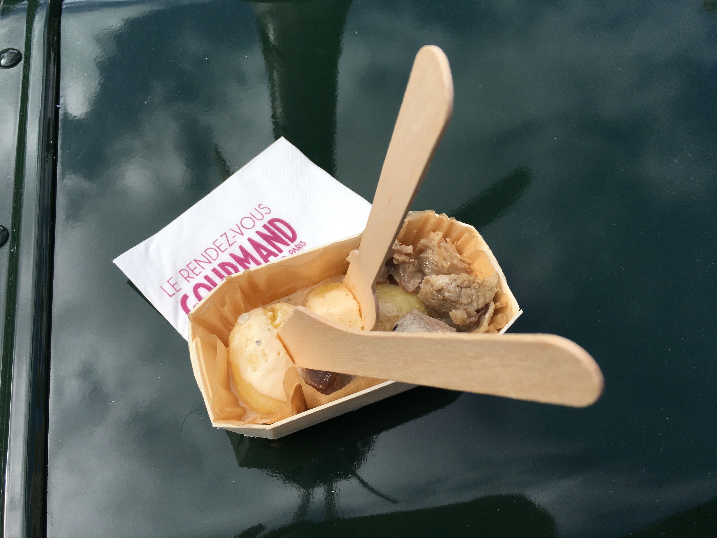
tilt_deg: -60.1
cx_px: 358
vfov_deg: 48.2
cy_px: 269
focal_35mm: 29
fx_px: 601
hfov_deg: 61.7
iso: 25
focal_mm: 4.15
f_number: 2.2
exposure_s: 1/1202
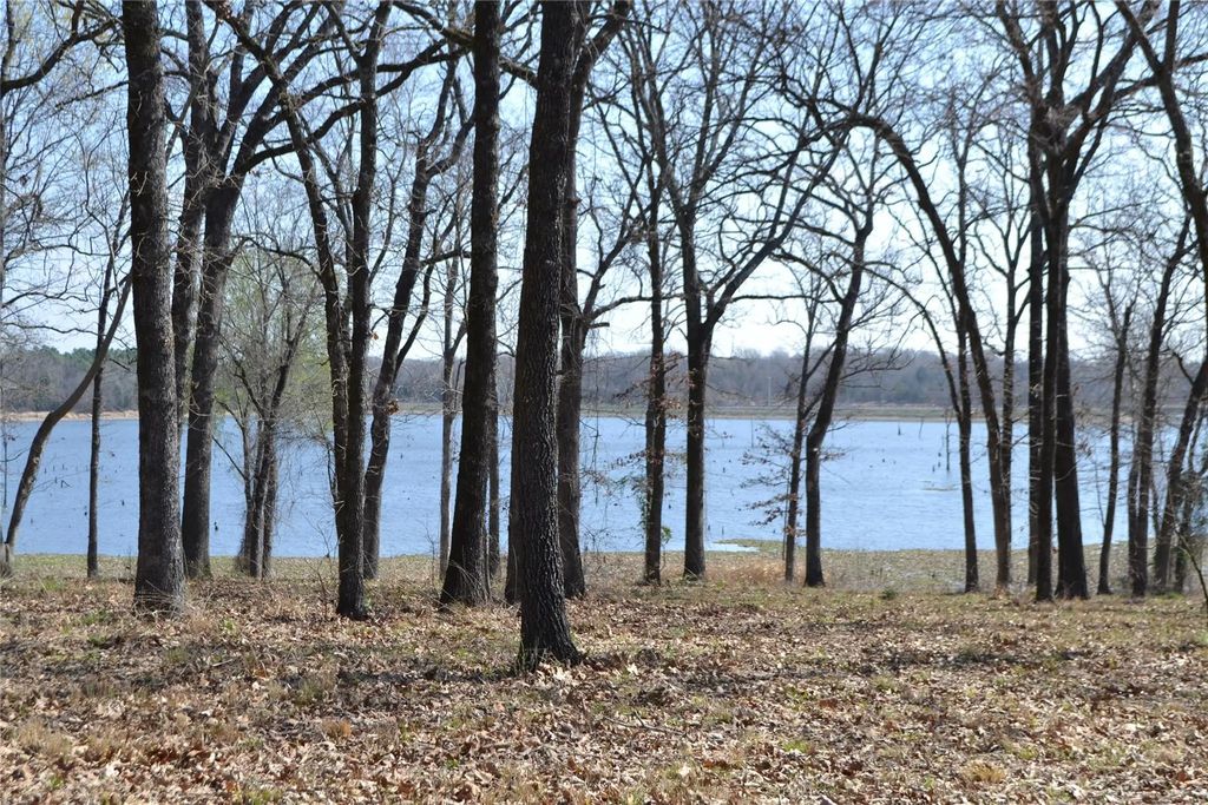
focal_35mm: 52
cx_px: 604
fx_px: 1762
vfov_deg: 25.8
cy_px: 402
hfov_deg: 37.8
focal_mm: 35
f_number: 7.1
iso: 100
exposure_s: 1/200
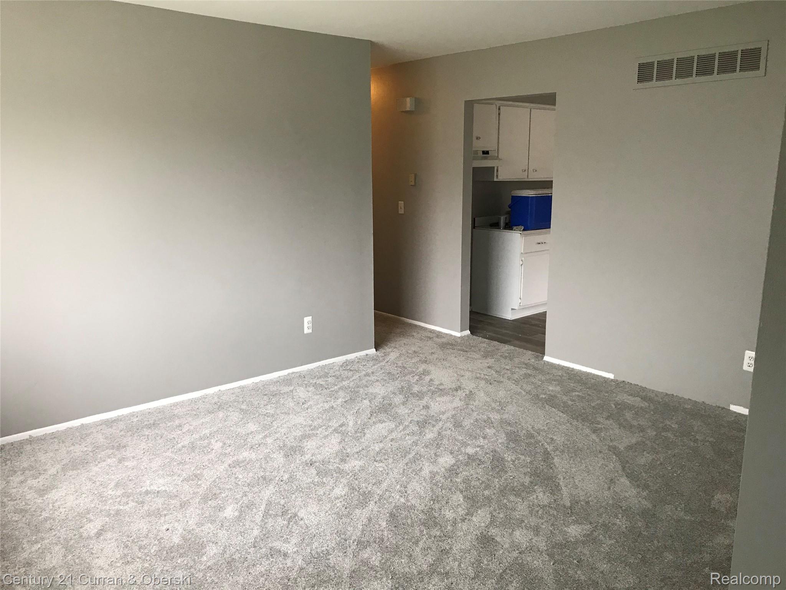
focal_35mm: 28
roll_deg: -0.6
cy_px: 295
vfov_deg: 49.7
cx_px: 393
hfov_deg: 63.4
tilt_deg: -12.1
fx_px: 636
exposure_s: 1/30
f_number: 1.8
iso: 40
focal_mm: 3.99
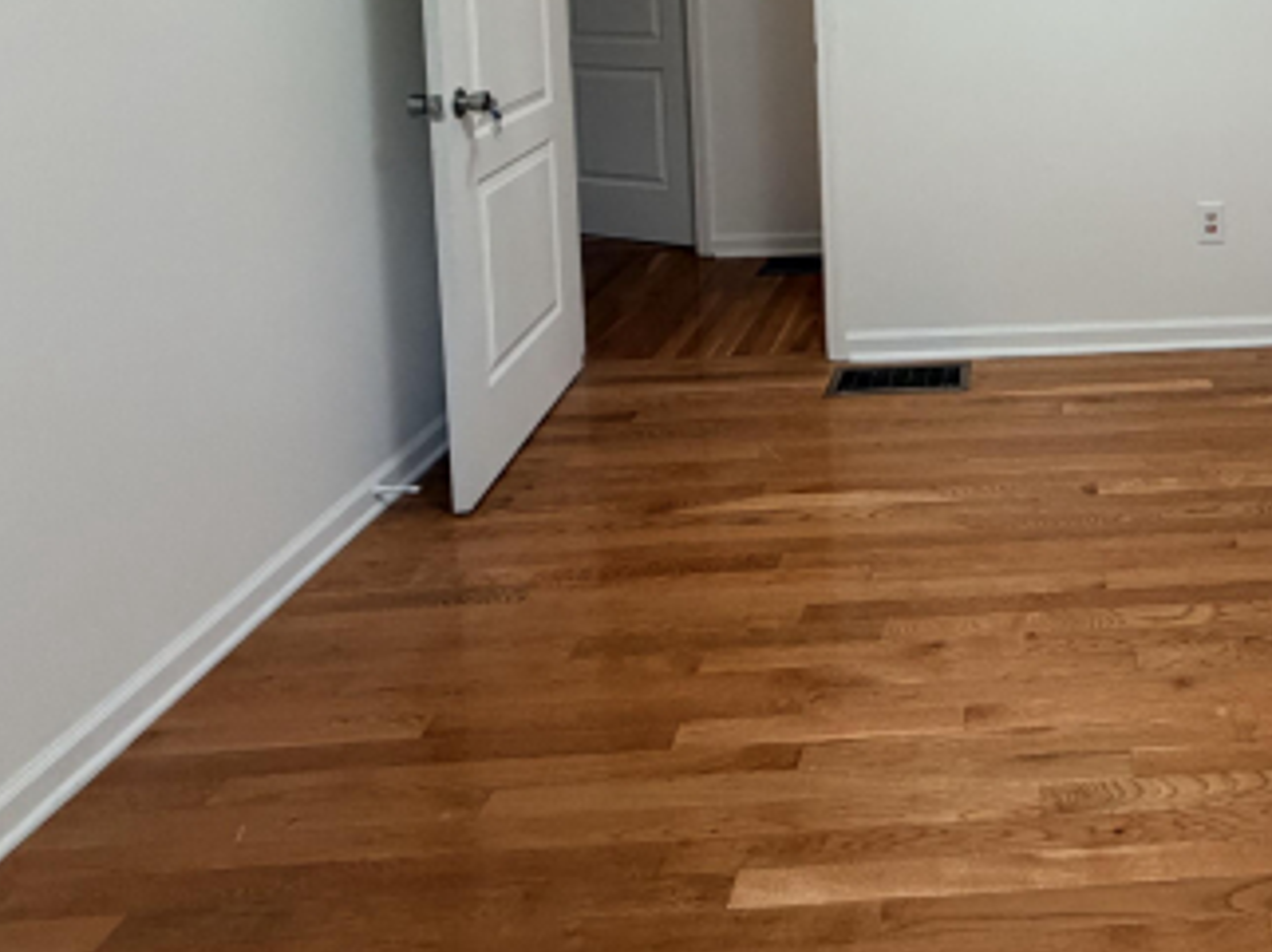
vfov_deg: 41.3
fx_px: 1065
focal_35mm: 29
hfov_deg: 55.3
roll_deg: +1.3
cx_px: 1092
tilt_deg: -4.2
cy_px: -20
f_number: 2.2
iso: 320
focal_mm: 2.22
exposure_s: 1/120
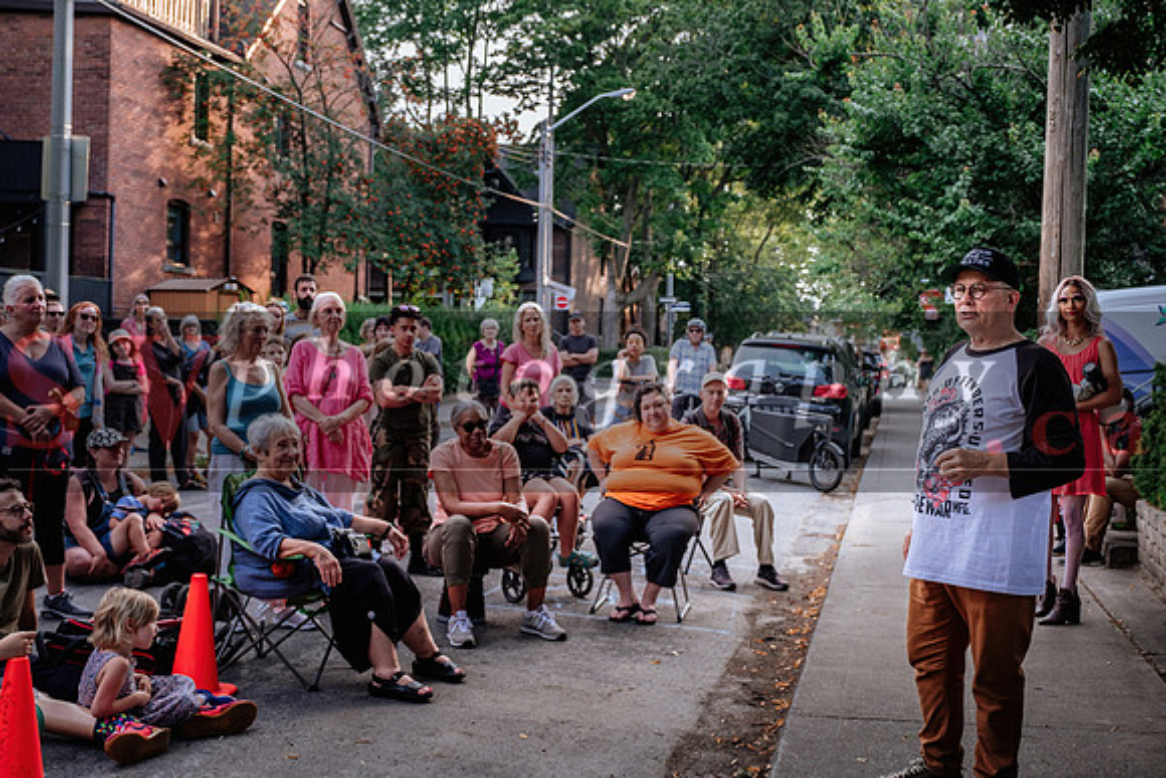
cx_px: 583
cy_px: 389
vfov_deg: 30.5
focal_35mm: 44
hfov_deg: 44.5
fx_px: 1425
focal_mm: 29.2
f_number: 3.2
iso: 400
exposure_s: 1/250
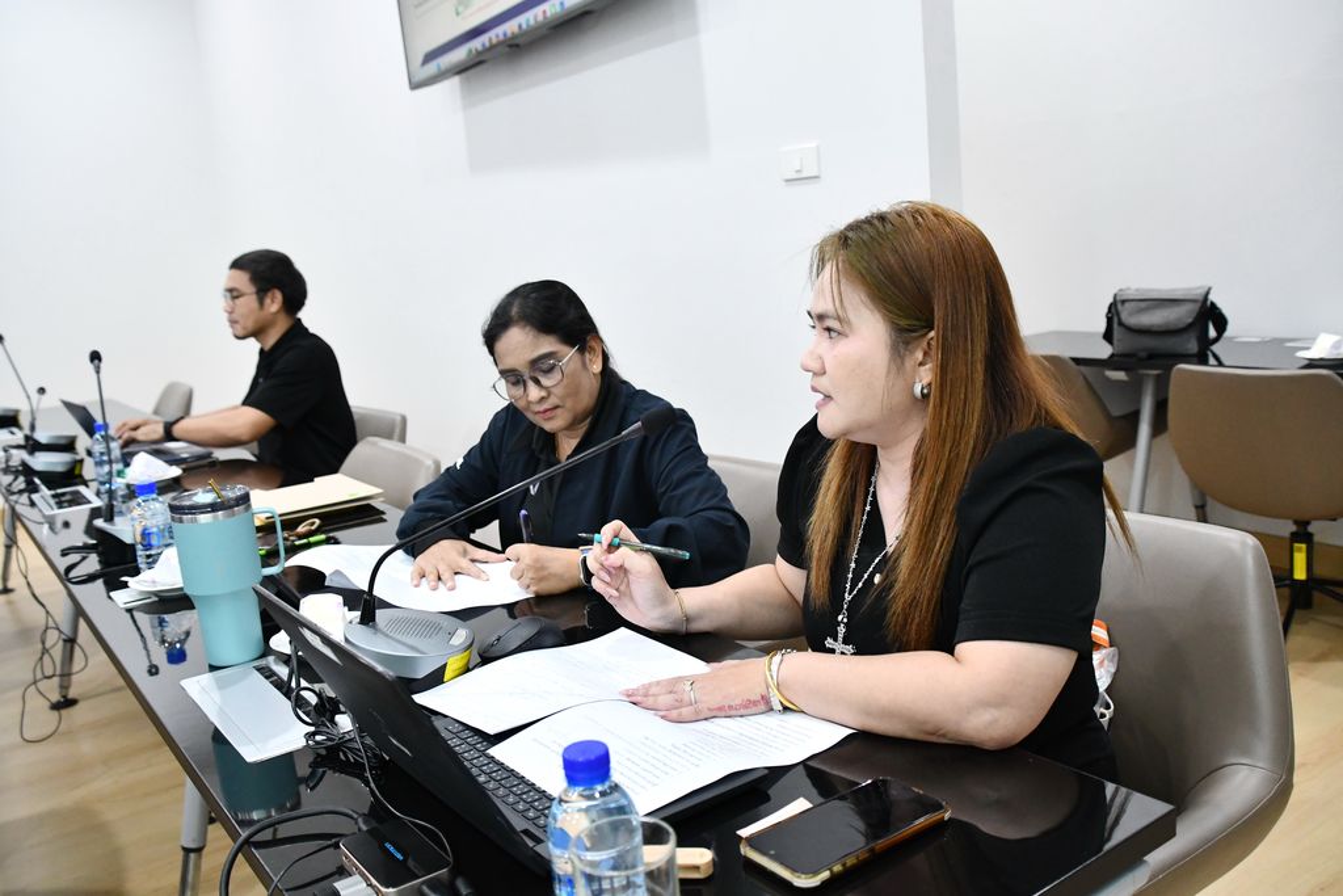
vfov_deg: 42.3
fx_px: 1157
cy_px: 448
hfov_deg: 60.3
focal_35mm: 31
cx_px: 672
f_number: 3.5
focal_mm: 21
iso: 2500
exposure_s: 1/125
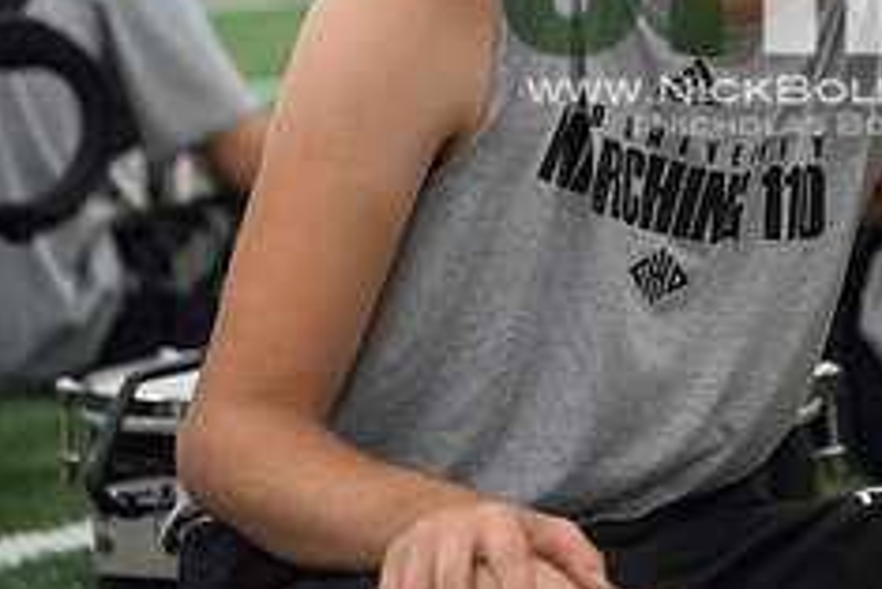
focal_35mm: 173
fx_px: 4241
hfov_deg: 11.8
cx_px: 784
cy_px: -43
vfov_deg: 7.9
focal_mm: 70
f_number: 3.2
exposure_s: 1/320
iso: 3200
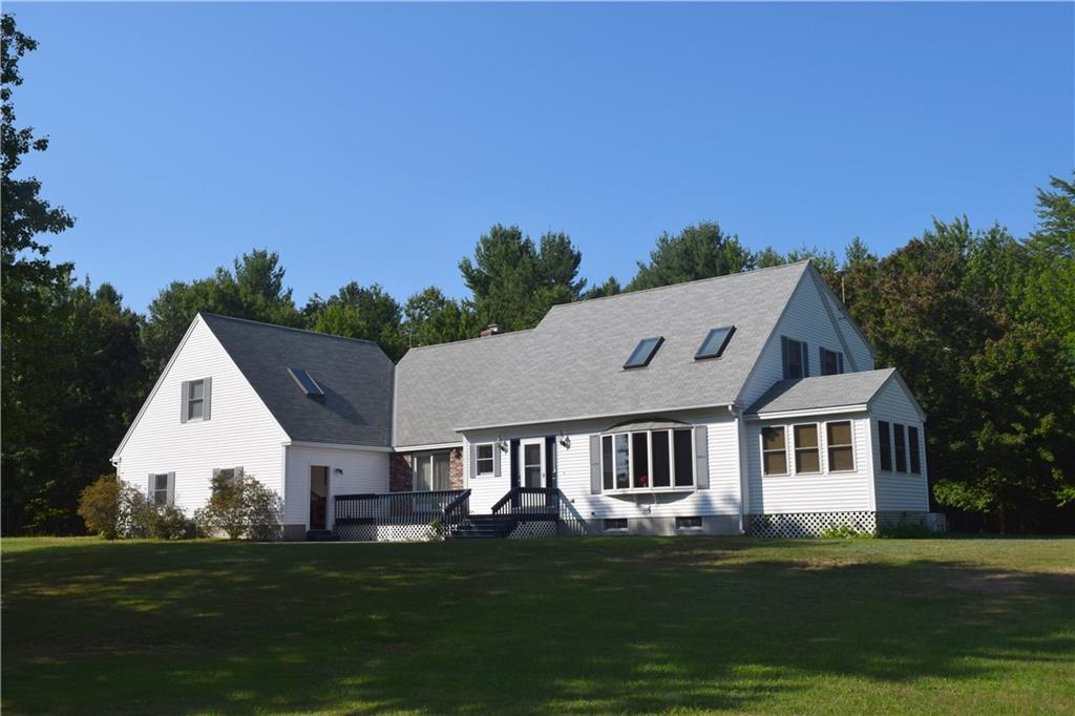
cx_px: 538
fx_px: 1075
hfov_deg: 53.1
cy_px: 358
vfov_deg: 36.8
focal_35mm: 36
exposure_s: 1/500
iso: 200
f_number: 11
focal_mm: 24
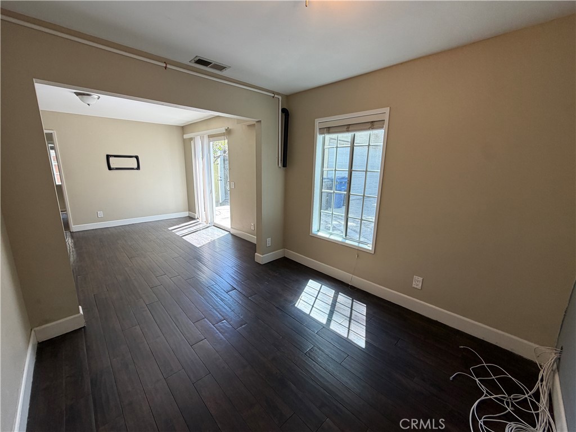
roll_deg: -0.3
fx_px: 233
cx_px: 288
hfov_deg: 102.1
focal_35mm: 14
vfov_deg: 85.7
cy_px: 216
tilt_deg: -12.1
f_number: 2.2
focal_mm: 2.22
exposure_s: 1/120
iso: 125
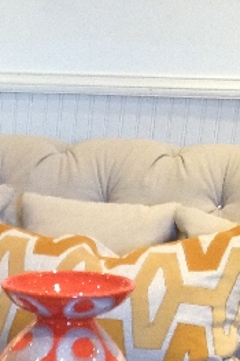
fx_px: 1422
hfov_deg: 9.1
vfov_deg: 12.8
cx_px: -218
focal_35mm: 142
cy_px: 701
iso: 200
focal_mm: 4.28
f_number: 2.4
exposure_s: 1/20
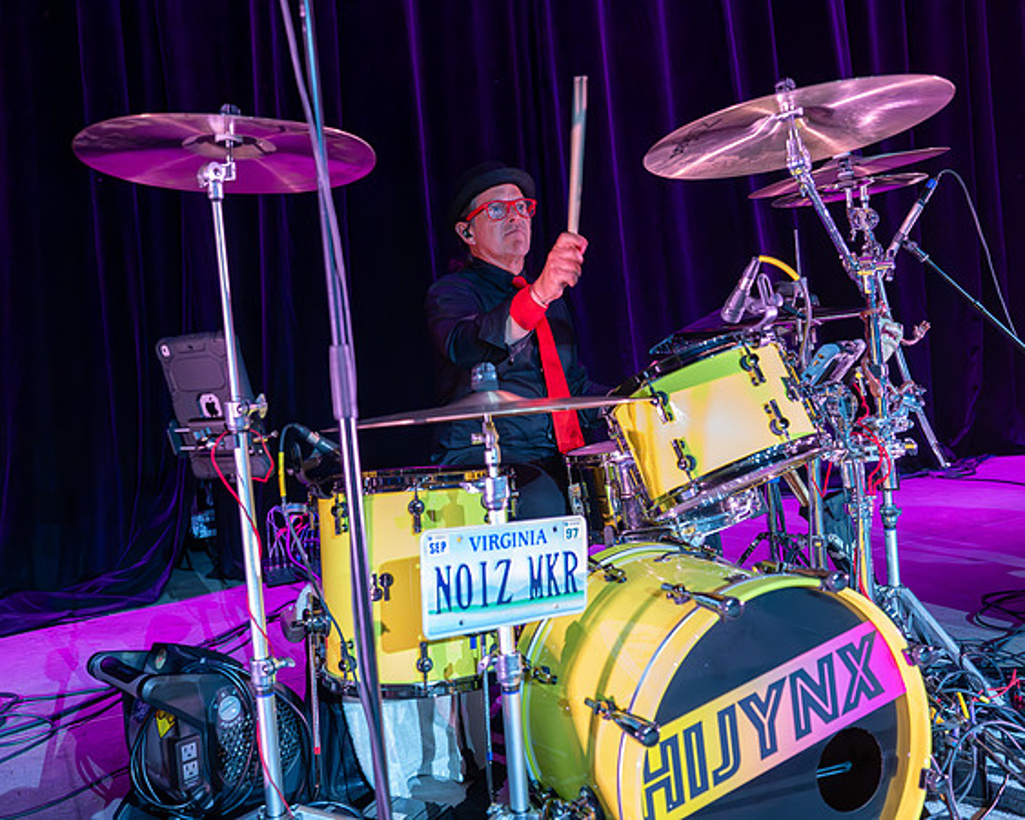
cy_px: 388
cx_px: 511
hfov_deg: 53.9
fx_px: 1008
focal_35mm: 33
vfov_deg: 44.2
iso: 8000
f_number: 2.8
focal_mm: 28
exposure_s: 1/500
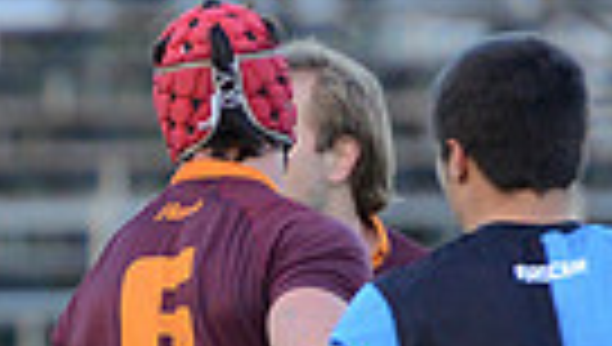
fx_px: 19602
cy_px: 685
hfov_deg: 1.8
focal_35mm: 1206
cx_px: -378
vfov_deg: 1.0
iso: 1600
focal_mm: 270
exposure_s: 1/500
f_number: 4
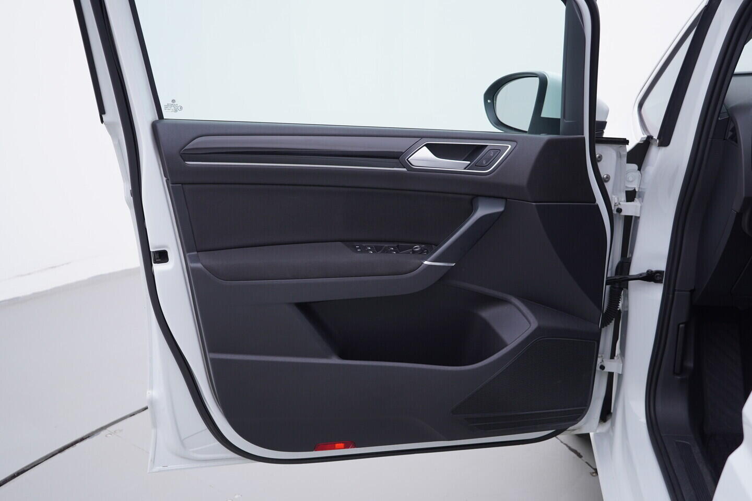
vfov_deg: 36.9
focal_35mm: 36
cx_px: 376
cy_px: 250
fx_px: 752
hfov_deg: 53.1
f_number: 3.5
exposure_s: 1/60
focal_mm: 24
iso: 125
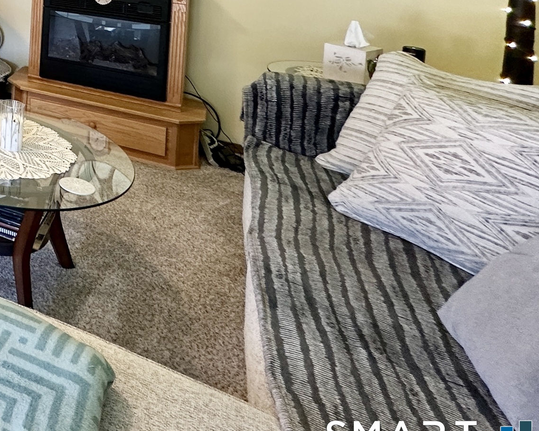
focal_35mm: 37
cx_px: -187
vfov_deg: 32.9
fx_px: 590
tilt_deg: -2.5
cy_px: -88
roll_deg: -2.0
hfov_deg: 33.3
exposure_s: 1/60
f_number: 2.2
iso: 200
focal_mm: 2.22
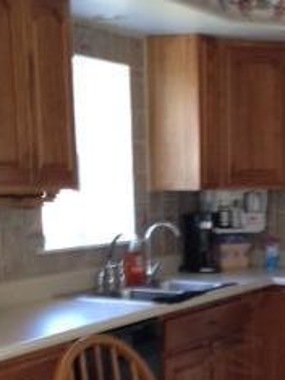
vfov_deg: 21.3
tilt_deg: -10.1
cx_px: 241
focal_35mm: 90
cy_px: 336
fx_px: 989
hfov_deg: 16.2
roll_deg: +1.0
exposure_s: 1/20
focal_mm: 4.12
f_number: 2.4
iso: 100
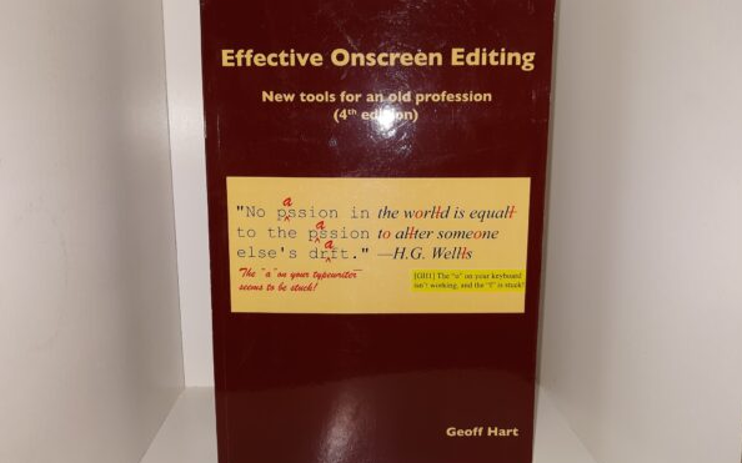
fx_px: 607
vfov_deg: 41.8
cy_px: 221
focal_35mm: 30
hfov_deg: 62.9
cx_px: 372
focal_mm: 3.7
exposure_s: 1/125
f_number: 1.7
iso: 40
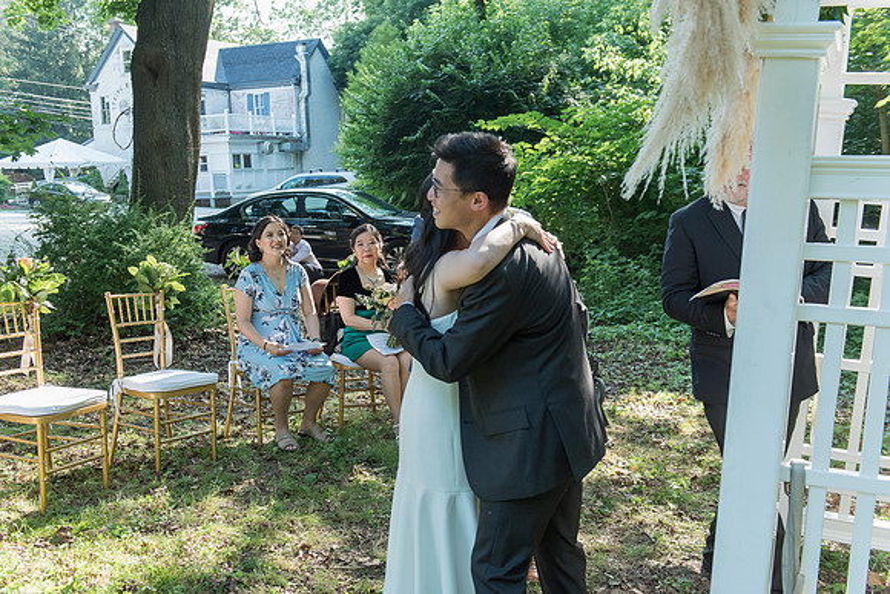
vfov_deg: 37.9
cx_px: 445
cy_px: 297
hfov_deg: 54.4
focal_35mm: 35
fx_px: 865
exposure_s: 1/500
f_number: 4
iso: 1000
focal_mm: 35
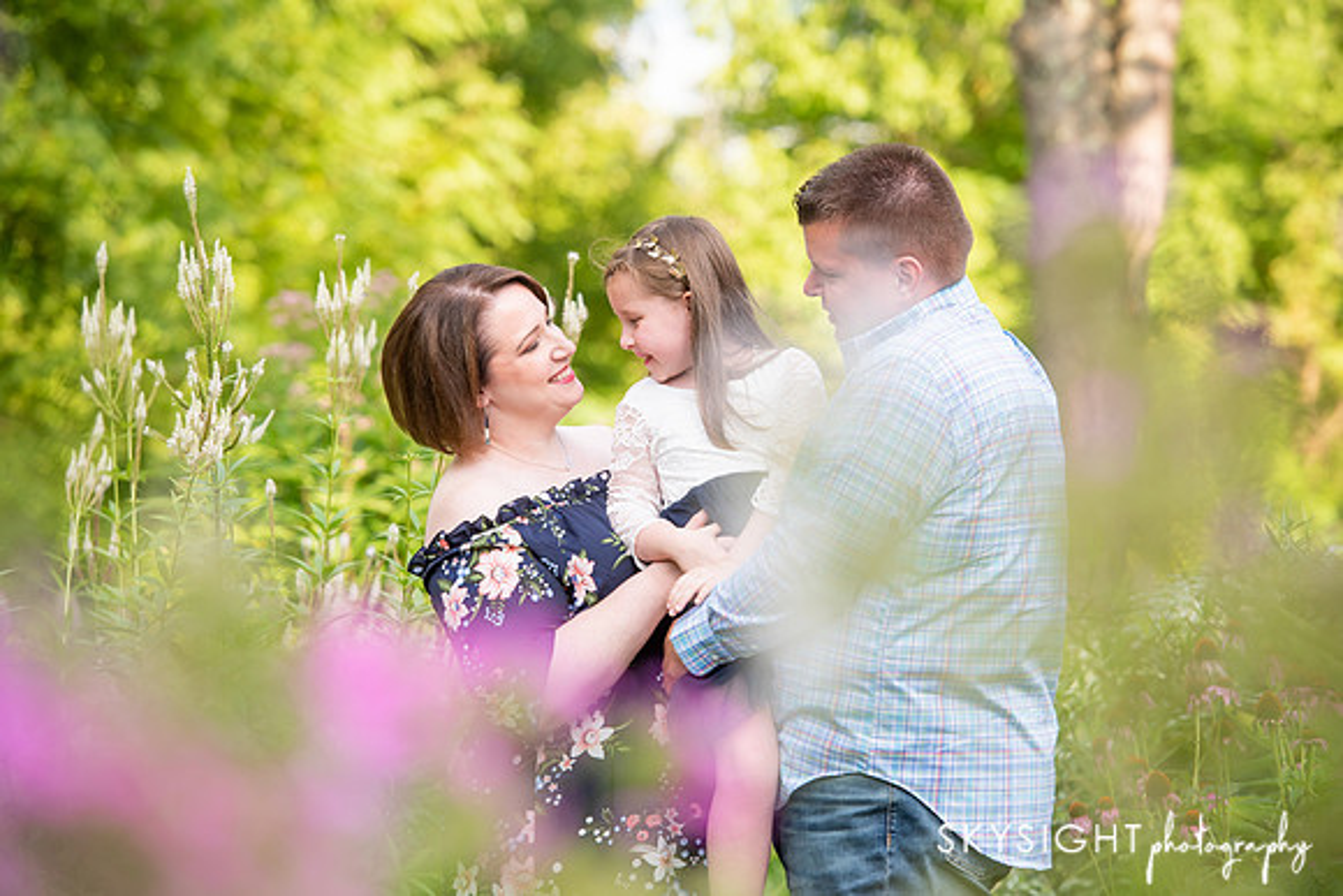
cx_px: 672
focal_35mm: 165
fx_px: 6157
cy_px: 448
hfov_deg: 12.4
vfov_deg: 8.3
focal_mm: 165
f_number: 4
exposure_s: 1/500
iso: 250
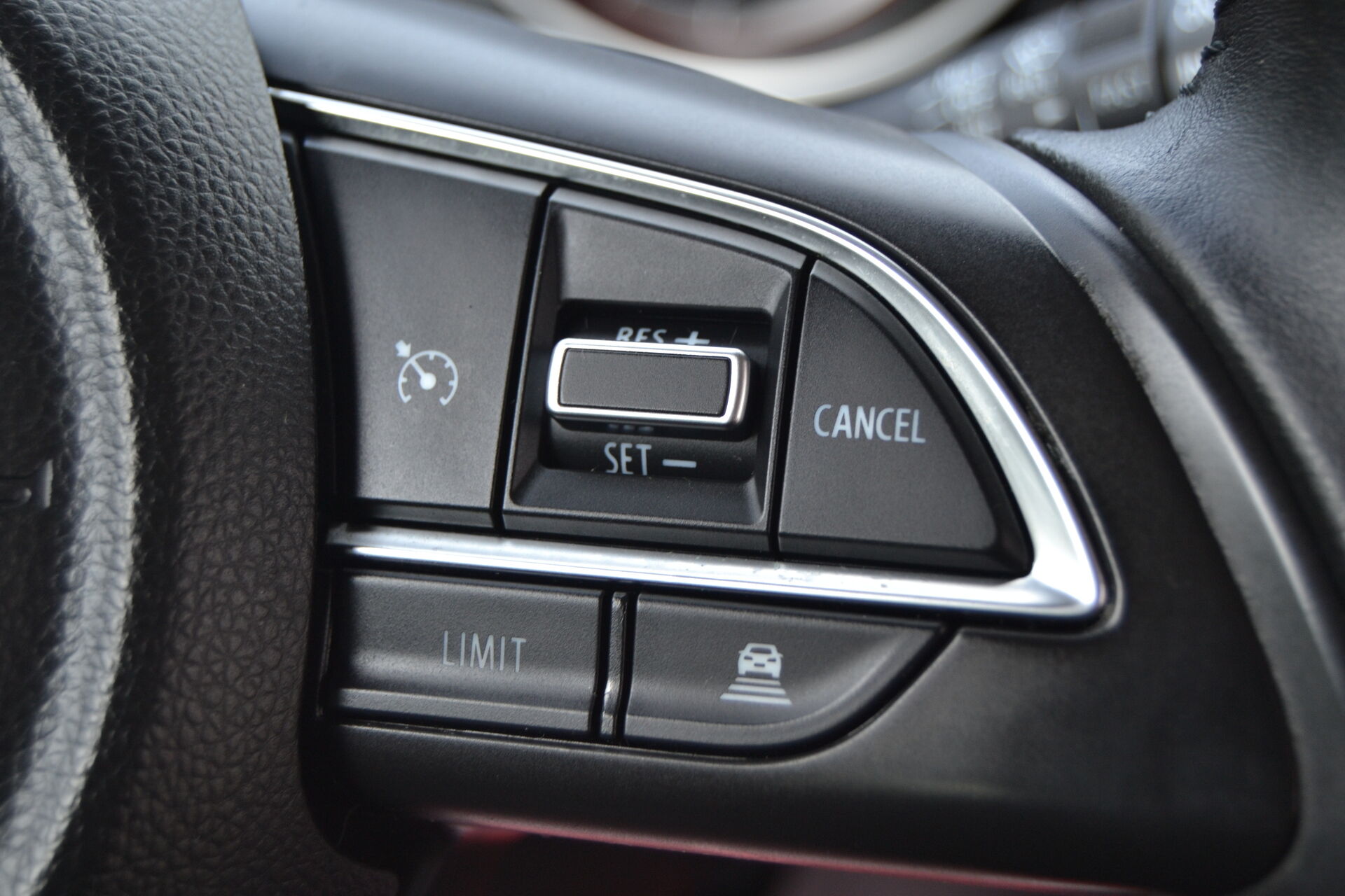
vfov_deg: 22.6
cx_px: 672
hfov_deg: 33.4
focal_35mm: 60
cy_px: 448
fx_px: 2241
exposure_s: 1/125
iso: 360
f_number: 5.6
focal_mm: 40
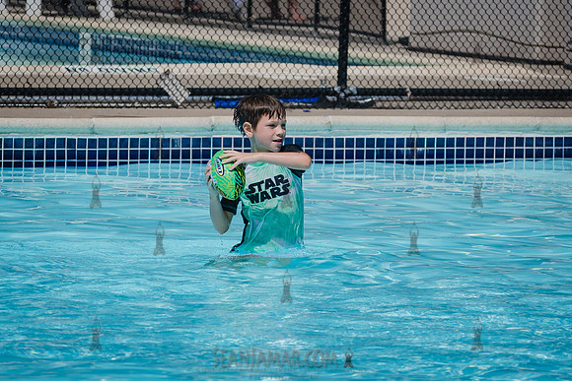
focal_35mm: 393
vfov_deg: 3.5
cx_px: 286
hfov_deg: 5.2
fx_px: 6250
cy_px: 190
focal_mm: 200
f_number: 5.6
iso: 200
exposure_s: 1/3200
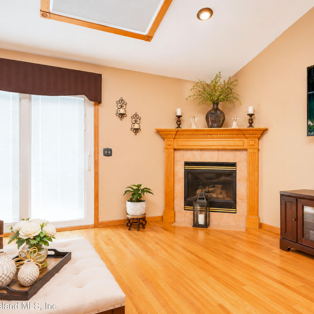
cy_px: 159
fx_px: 216
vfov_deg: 72.1
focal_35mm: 21
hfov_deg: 71.8
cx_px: 179
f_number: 4
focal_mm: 16
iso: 64
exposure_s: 1/10
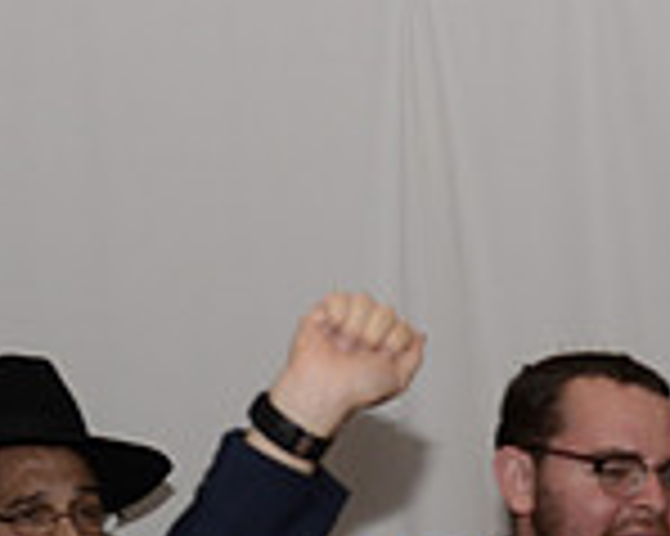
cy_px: 820
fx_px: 2493
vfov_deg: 11.7
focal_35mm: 126
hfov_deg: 14.7
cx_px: 836
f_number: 4.5
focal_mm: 23
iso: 800
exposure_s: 1/160
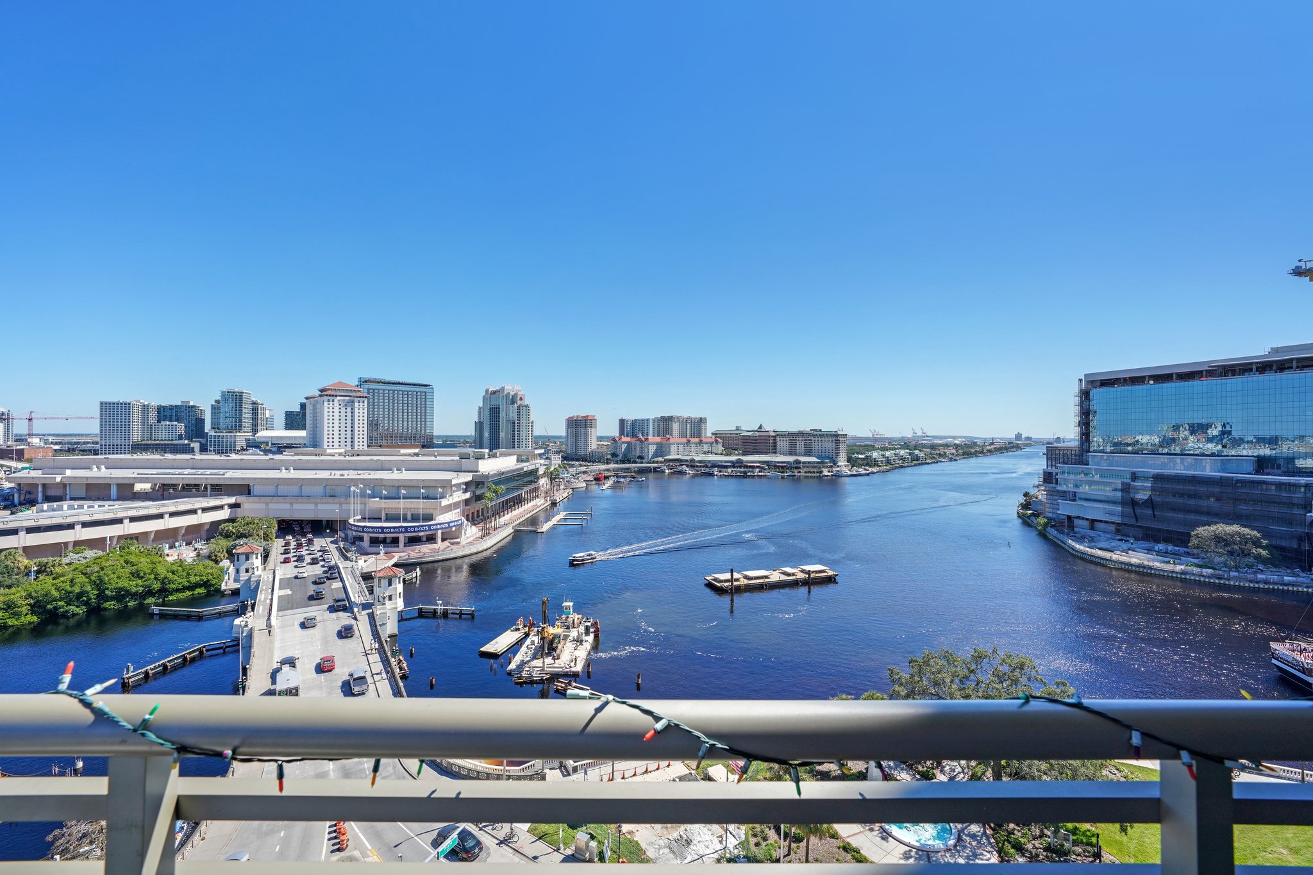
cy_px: 438
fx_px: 511
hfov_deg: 104.3
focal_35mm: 14
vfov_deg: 81.2
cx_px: 656
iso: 400
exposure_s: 1/500
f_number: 8
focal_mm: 14
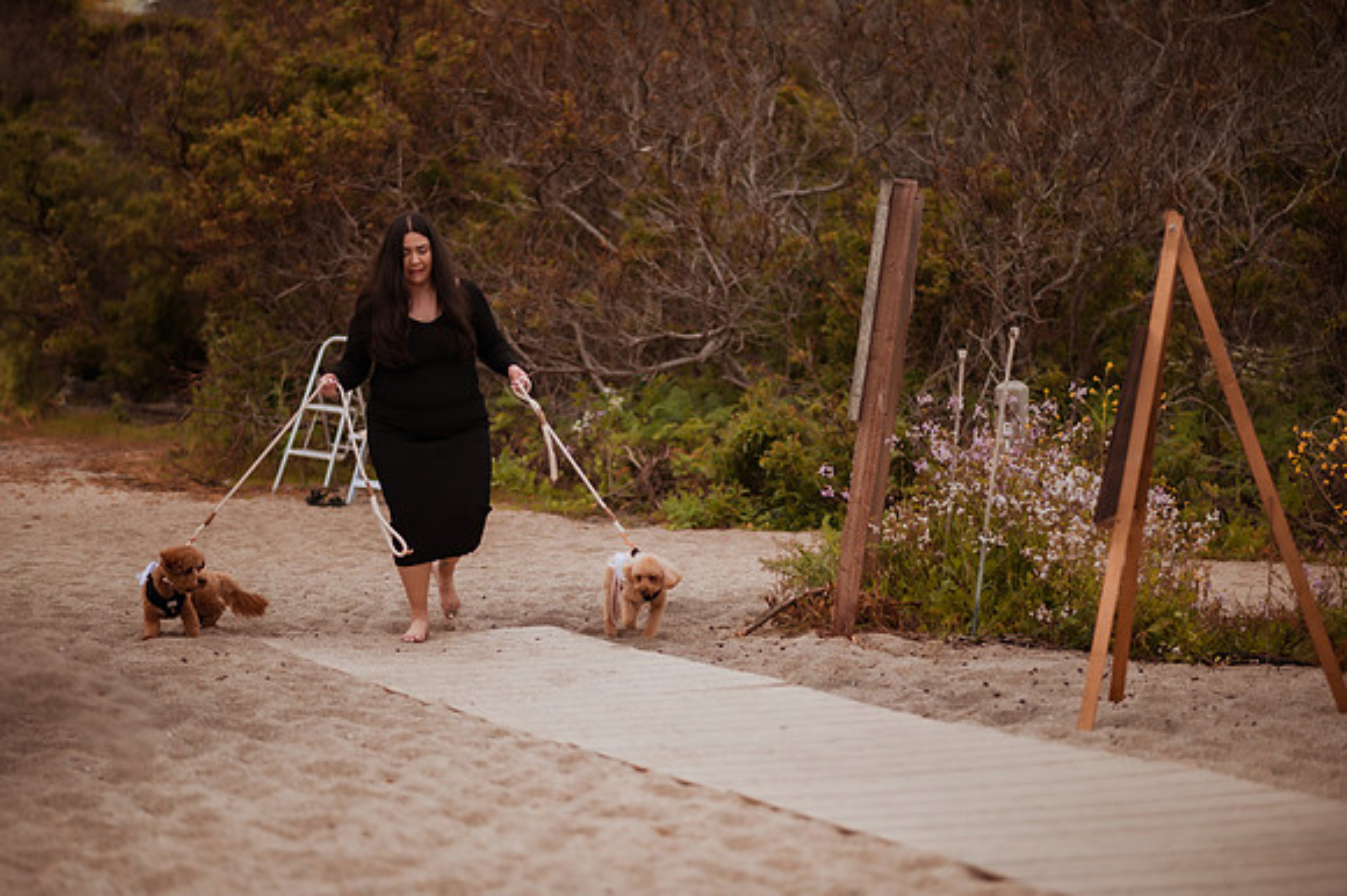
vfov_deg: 16.1
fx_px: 3178
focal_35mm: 85
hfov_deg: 23.9
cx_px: 674
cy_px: 448
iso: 200
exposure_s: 1/1000
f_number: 1.8
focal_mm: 85
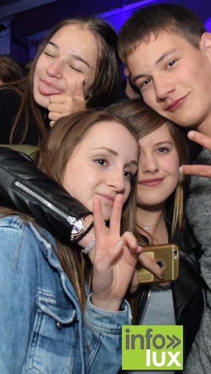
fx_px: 617
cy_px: 170
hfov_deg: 19.3
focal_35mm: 62
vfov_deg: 33.8
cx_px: 153
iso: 1600
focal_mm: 24
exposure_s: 1/50
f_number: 4
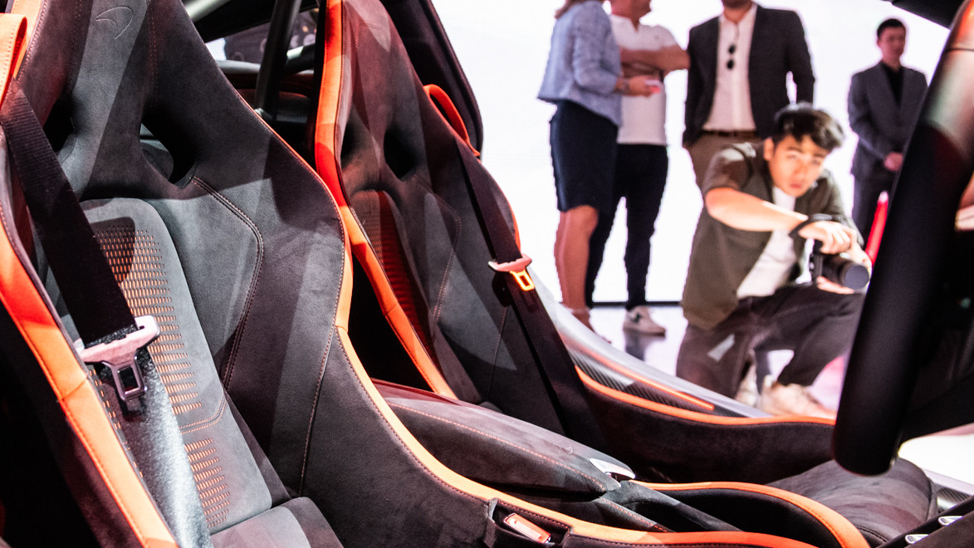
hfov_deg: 42.2
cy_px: 206
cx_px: 311
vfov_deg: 24.9
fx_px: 1240
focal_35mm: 48
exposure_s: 1/80
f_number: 4.5
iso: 4000
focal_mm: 28
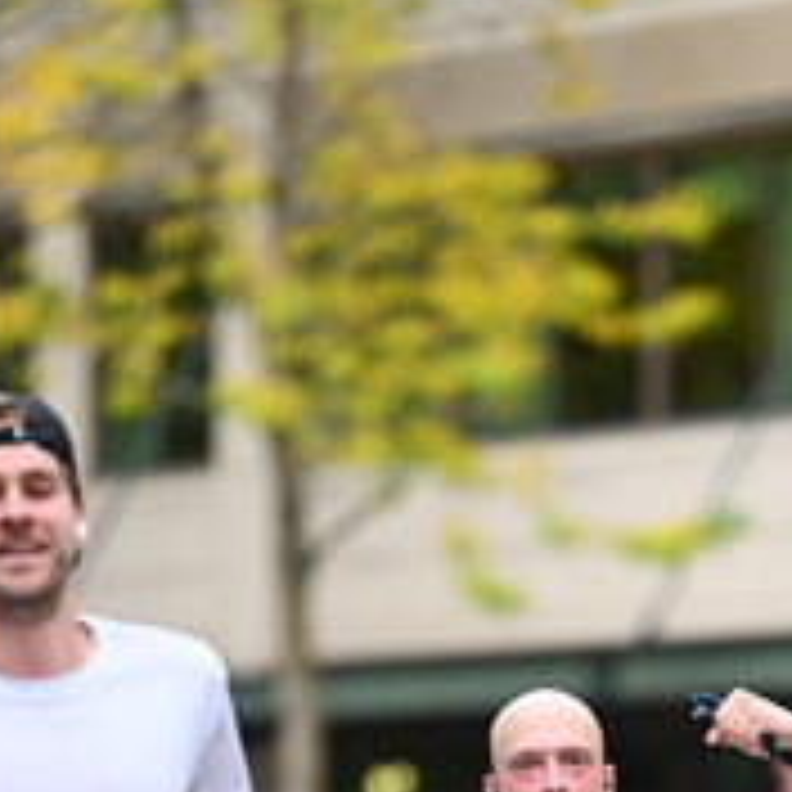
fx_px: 13771
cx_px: 695
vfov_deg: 3.3
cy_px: 1030
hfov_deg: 3.3
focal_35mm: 532
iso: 1000
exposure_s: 1/1600
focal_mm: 200
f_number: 2.8
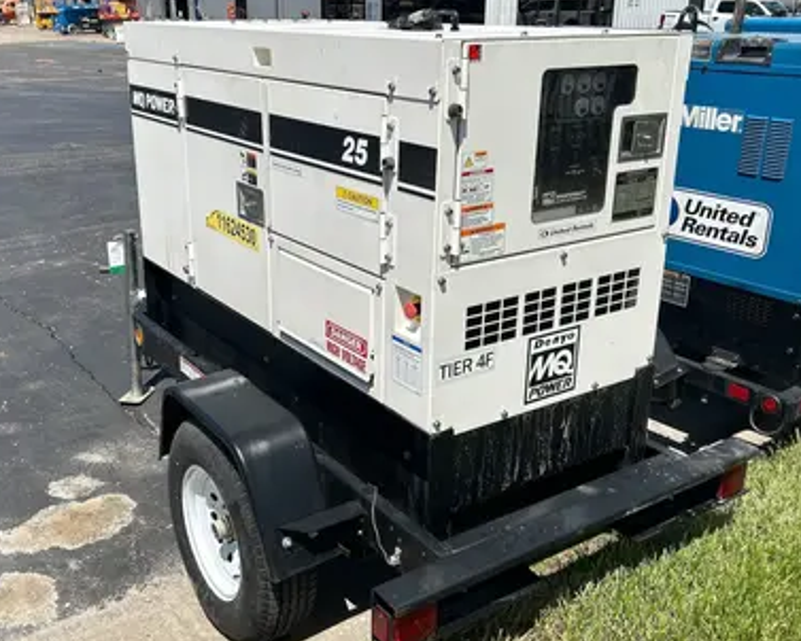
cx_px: 348
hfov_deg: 48.9
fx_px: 878
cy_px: 292
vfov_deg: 40.1
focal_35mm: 37
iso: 50
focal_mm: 5.7
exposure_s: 1/5587
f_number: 1.5
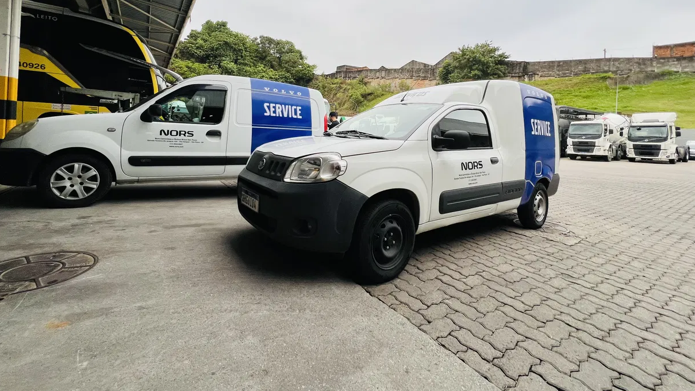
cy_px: 133
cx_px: 347
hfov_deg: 103.0
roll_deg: -2.9
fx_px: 276
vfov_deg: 68.7
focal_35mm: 15
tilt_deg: +0.7
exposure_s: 1/99
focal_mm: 1.57
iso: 80
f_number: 1.8
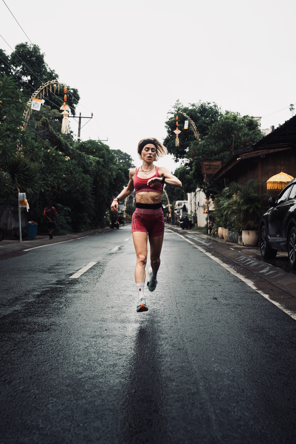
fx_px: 617
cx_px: 148
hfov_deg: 27.0
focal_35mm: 50
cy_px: 222
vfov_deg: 39.6
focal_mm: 50
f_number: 5
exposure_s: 1/250
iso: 800
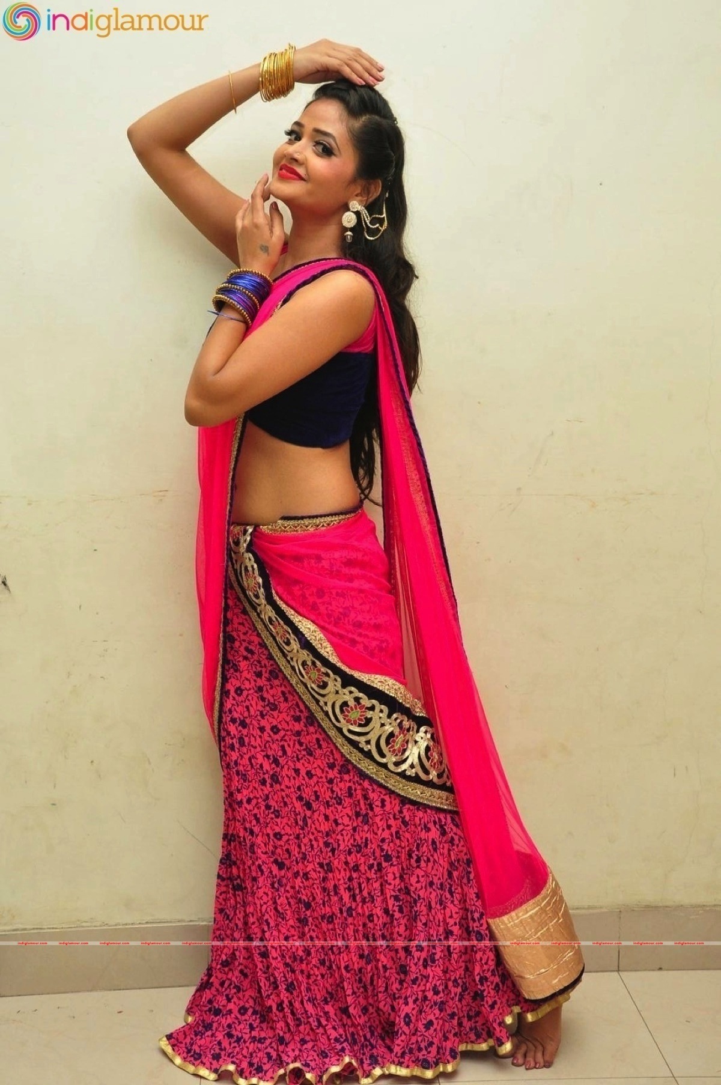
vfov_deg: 43.6
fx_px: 1355
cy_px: 542
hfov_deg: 29.8
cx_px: 360
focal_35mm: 45
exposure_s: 1/125
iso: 1600
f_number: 7.1
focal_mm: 30
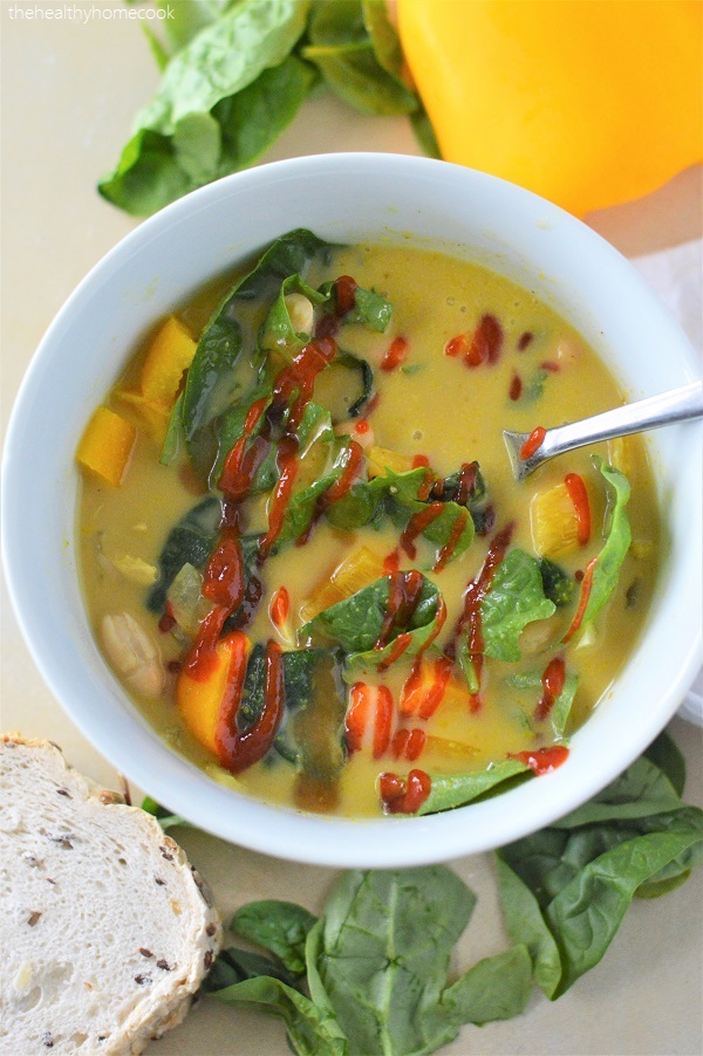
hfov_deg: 18.2
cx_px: 352
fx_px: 2200
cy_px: 528
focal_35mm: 75
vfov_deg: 27.0
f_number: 2.8
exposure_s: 1/500
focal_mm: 50
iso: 1600
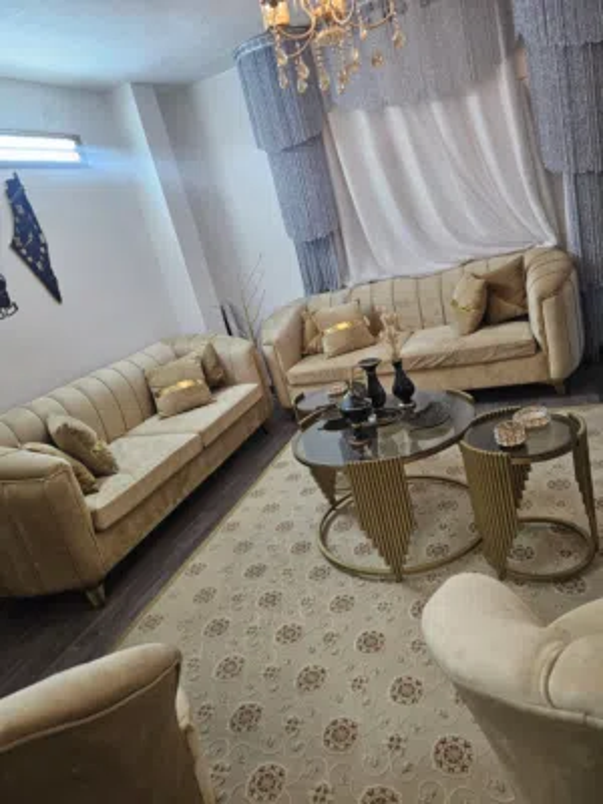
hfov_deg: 58.9
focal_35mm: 23
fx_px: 534
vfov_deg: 73.9
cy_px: 402
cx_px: 302
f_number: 1.7
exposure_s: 1/100
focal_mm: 6.3
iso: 160
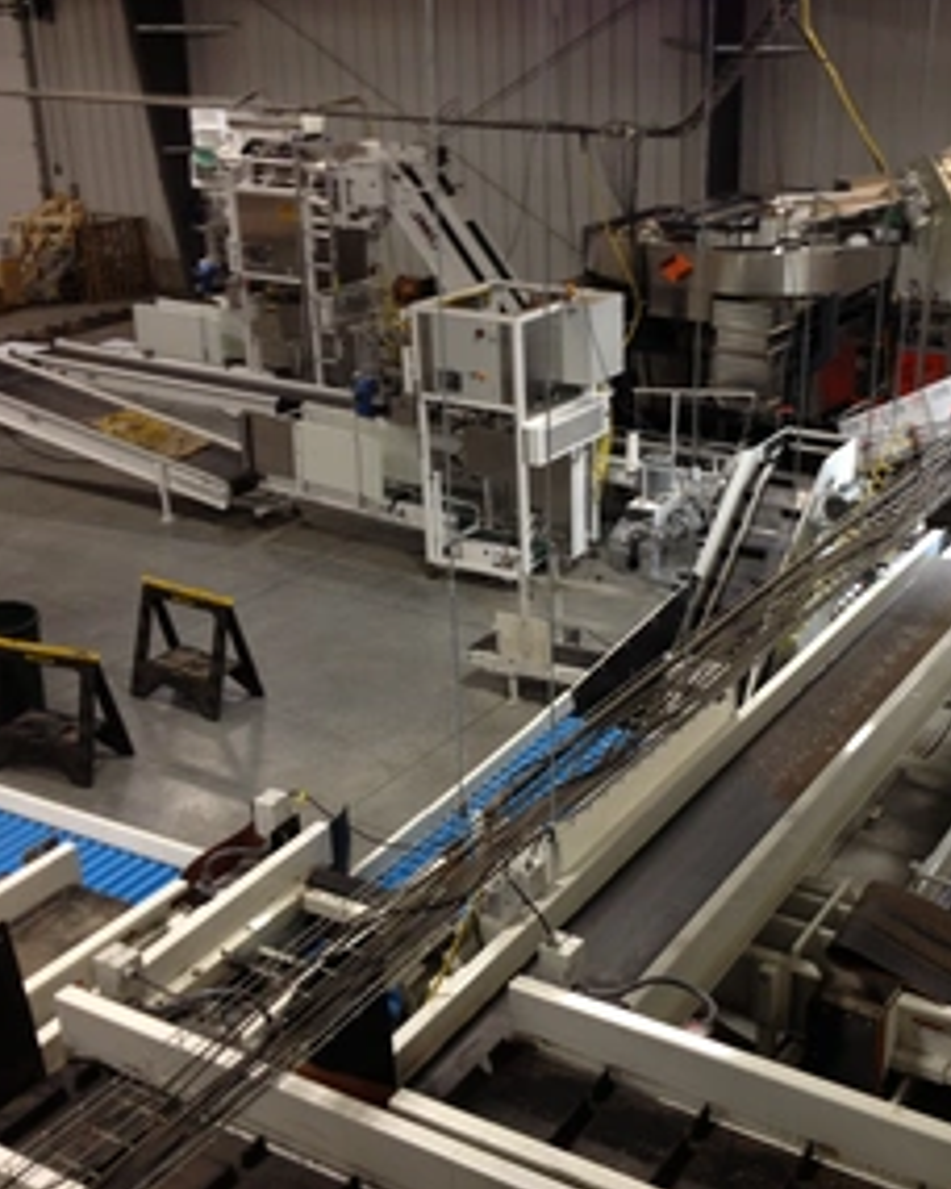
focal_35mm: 48
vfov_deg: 38.8
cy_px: 622
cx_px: 634
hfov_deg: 31.2
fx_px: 1689
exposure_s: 1/20
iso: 64
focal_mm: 4.28
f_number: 2.4
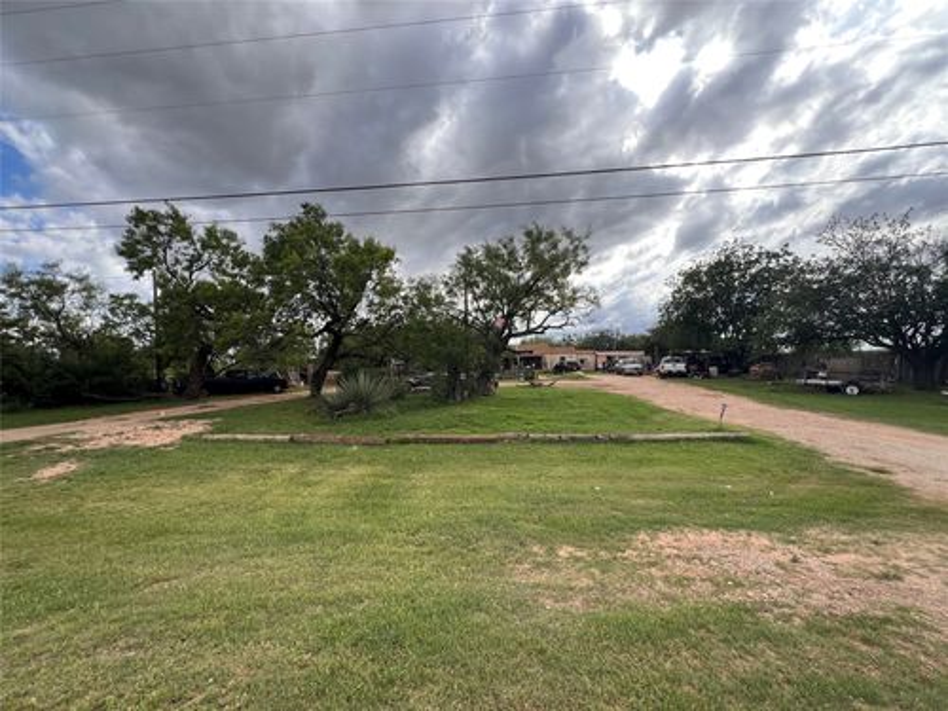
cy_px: 356
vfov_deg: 89.9
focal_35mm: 13
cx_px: 474
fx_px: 356
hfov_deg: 106.2
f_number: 1.8
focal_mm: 1.57
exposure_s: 1/694
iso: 32
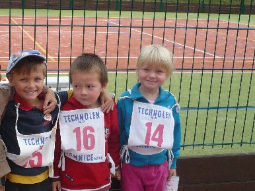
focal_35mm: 58
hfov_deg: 32.5
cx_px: 62
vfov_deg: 25.3
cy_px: 96
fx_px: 428
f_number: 2.8
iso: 100
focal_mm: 5.8
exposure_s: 1/500
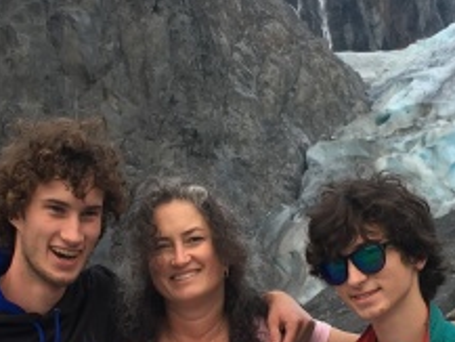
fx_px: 1407
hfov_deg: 18.4
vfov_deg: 13.7
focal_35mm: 107
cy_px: 323
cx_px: 229
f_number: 2.2
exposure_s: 1/354
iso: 25
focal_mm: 4.15
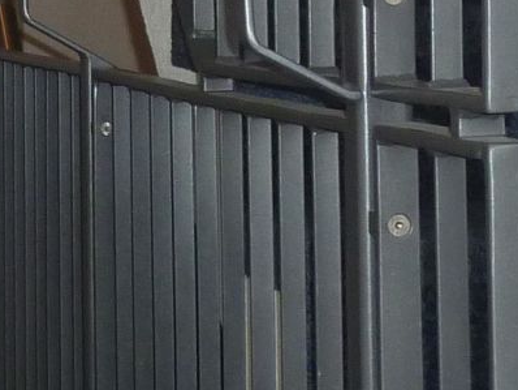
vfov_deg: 8.2
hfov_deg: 10.6
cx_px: -266
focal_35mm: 180
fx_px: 2695
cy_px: 14
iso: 160
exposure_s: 1/30
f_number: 3.5
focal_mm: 5.7
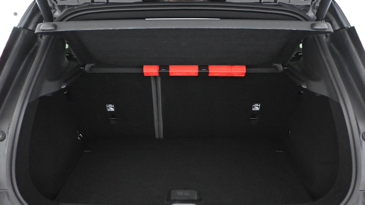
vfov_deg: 29.0
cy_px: 119
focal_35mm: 41
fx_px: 397
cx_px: 182
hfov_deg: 49.4
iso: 9000
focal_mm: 26
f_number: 4.5
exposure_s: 1/60
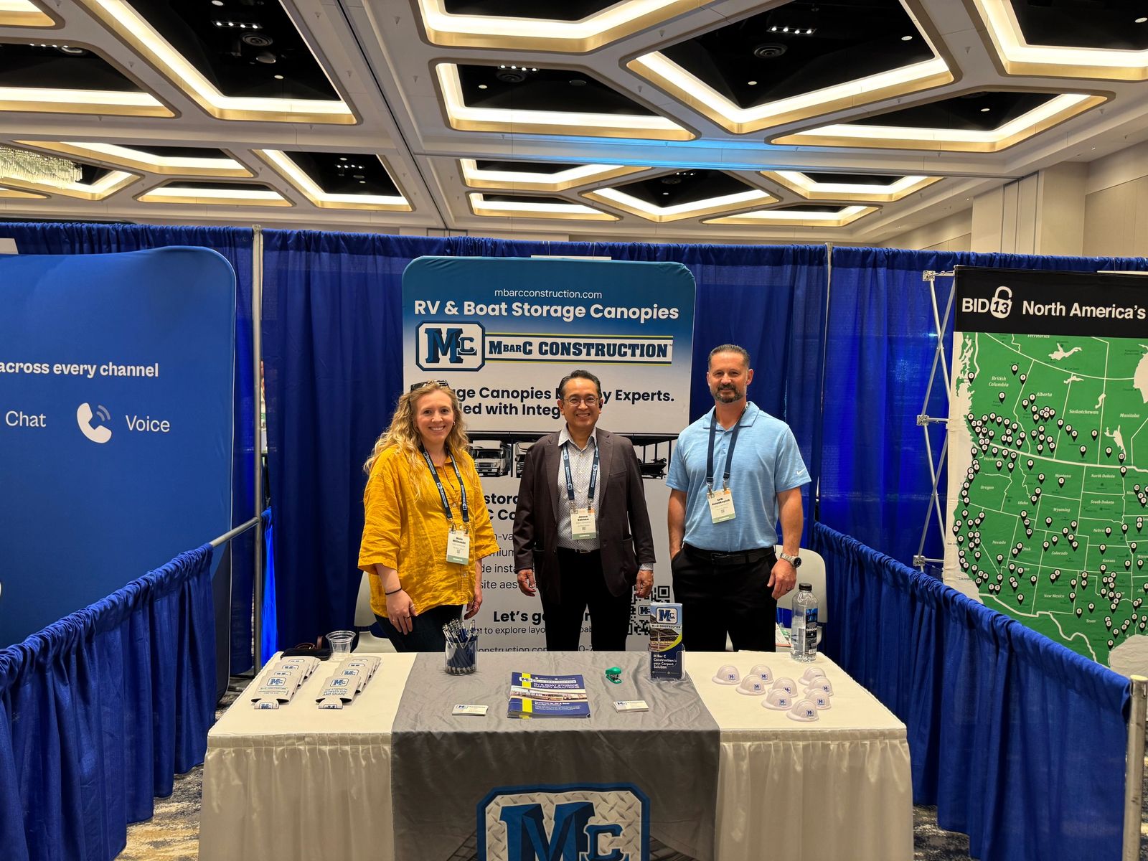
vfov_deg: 56.8
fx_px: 796
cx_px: 574
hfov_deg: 71.6
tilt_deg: -4.3
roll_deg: -1.3
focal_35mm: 24
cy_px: 430
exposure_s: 1/60
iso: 160
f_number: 1.78
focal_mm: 6.76
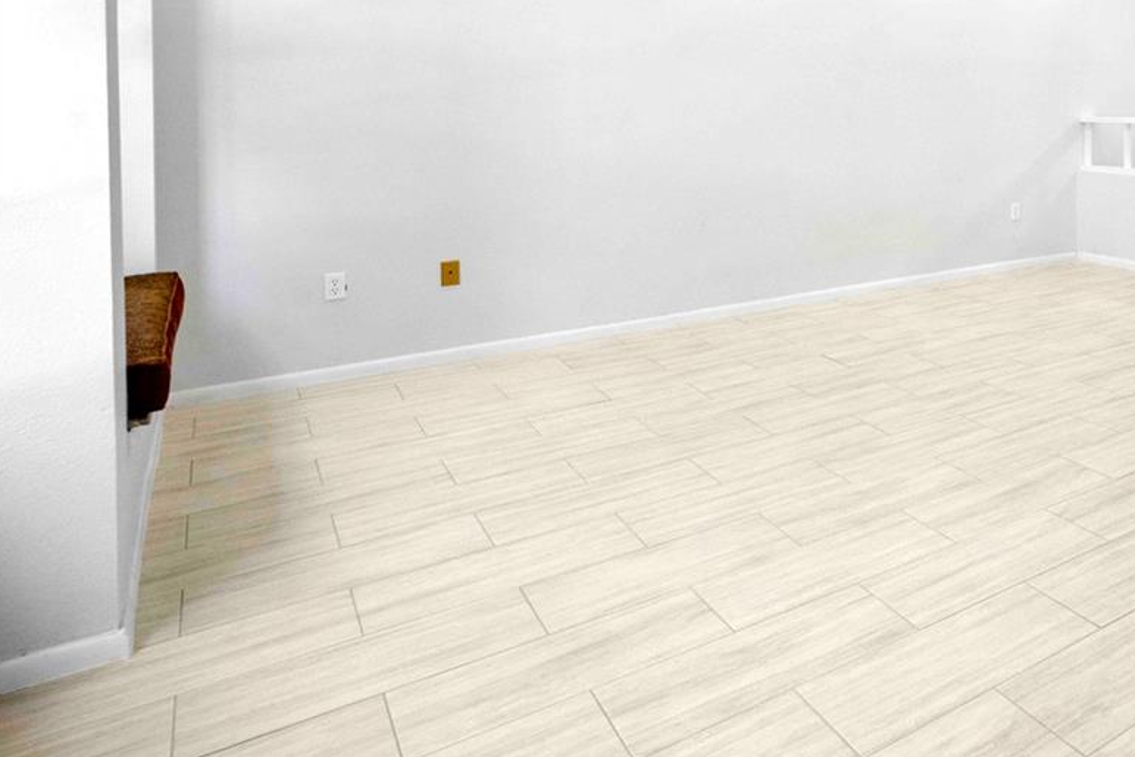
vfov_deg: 41.9
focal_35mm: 29
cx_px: 1166
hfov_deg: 50.0
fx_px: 914
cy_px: 100
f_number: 8
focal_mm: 14
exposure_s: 1/6
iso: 400
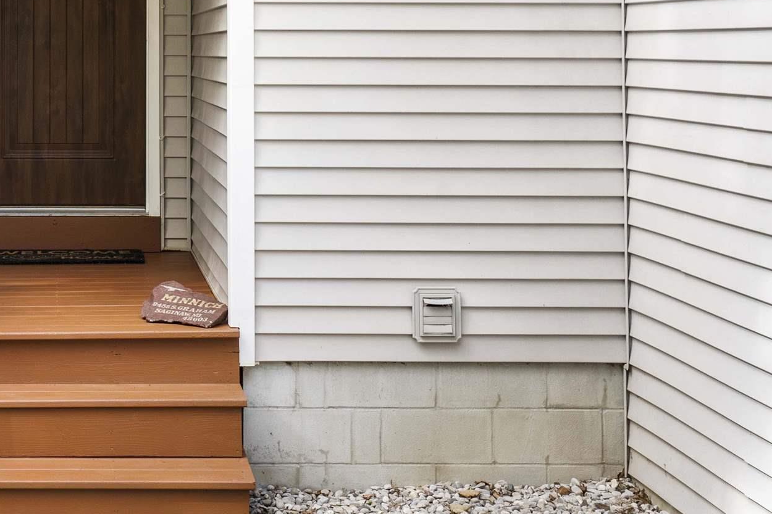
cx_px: 55
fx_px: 1844
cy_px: -29
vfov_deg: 15.5
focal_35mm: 86
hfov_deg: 23.0
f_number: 8
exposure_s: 1/40
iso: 640
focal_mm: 35
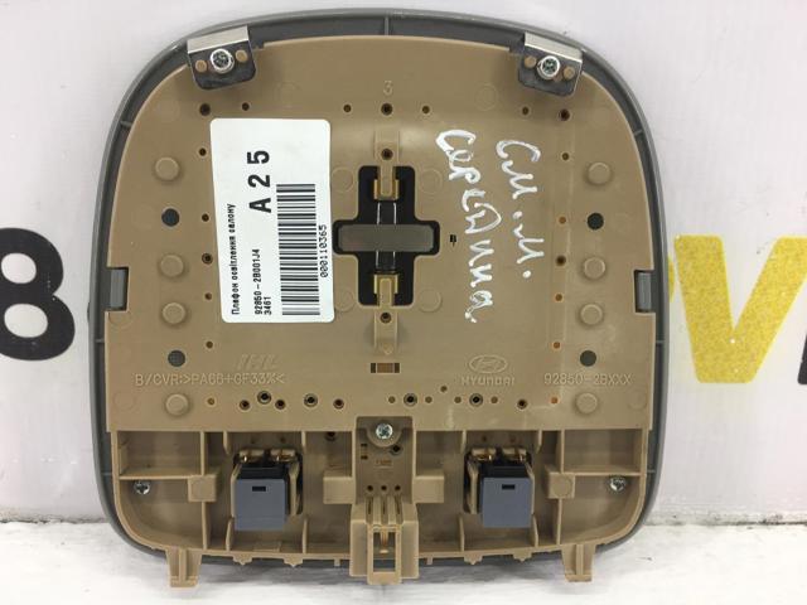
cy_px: 302
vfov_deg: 48.2
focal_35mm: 29
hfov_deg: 61.7
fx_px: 676
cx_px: 404
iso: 32
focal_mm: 4.15
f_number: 2.2
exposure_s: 1/50
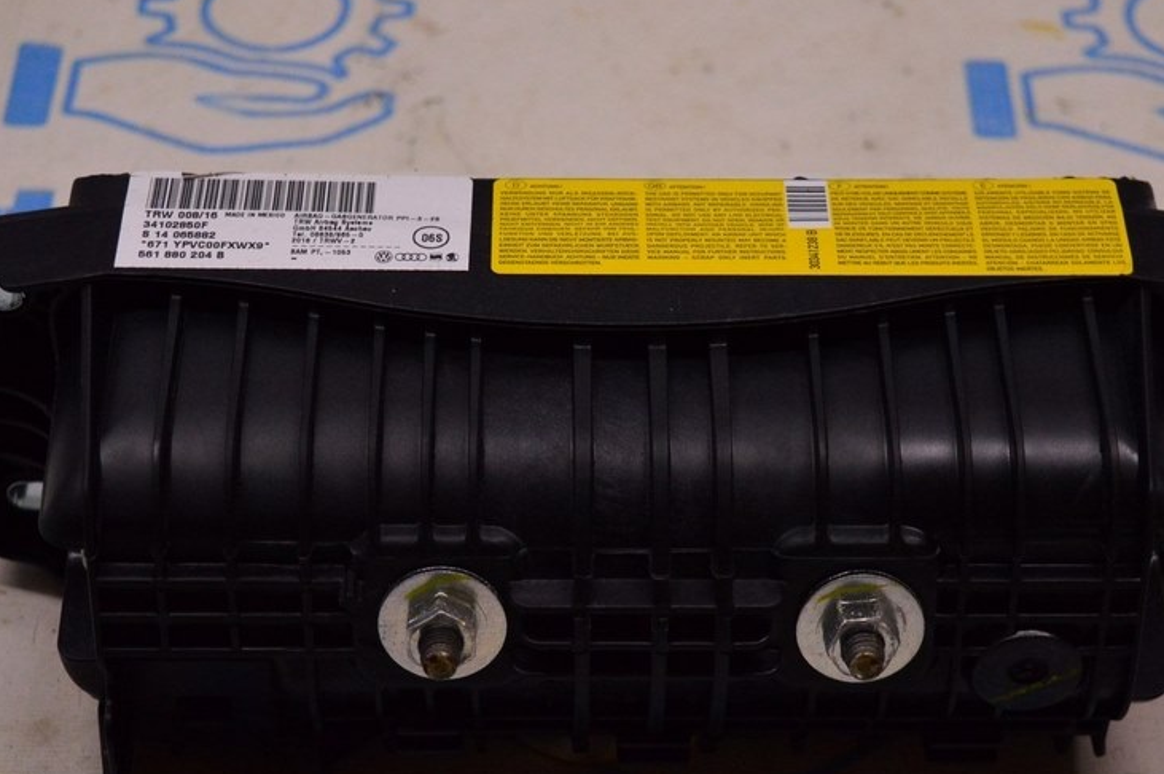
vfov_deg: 16.2
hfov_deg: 24.2
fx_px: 2714
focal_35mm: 84
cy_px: 523
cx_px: 605
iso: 1600
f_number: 5
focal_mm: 40
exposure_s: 1/400
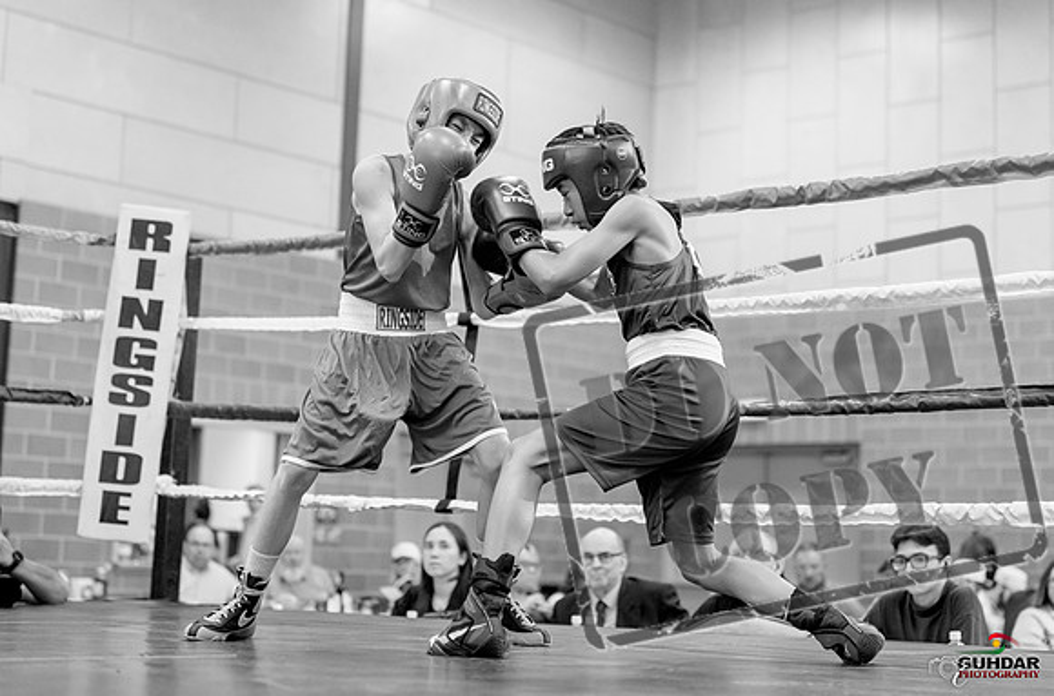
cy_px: 281
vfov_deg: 21.3
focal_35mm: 63
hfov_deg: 31.8
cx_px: 536
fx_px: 1852
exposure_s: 1/1000
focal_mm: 50
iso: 3200
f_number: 2
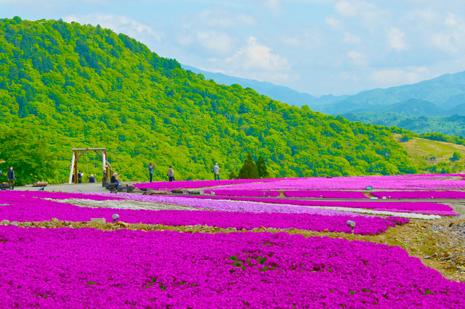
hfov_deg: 20.0
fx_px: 1317
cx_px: 232
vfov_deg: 13.4
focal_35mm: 102
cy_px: 154
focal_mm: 68
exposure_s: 1/1000
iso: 320
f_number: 8
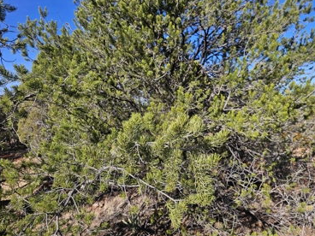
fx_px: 227
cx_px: 163
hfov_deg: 69.4
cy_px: 124
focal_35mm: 25
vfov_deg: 54.9
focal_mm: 6.3
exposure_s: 1/479
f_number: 1.7
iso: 10
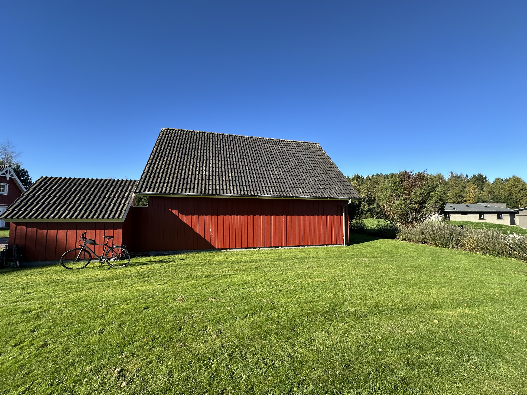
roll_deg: -1.6
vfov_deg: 85.7
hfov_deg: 102.1
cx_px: 264
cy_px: 198
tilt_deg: +2.2
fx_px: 213
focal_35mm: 14
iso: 50
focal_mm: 2.22
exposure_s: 1/774
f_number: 2.2
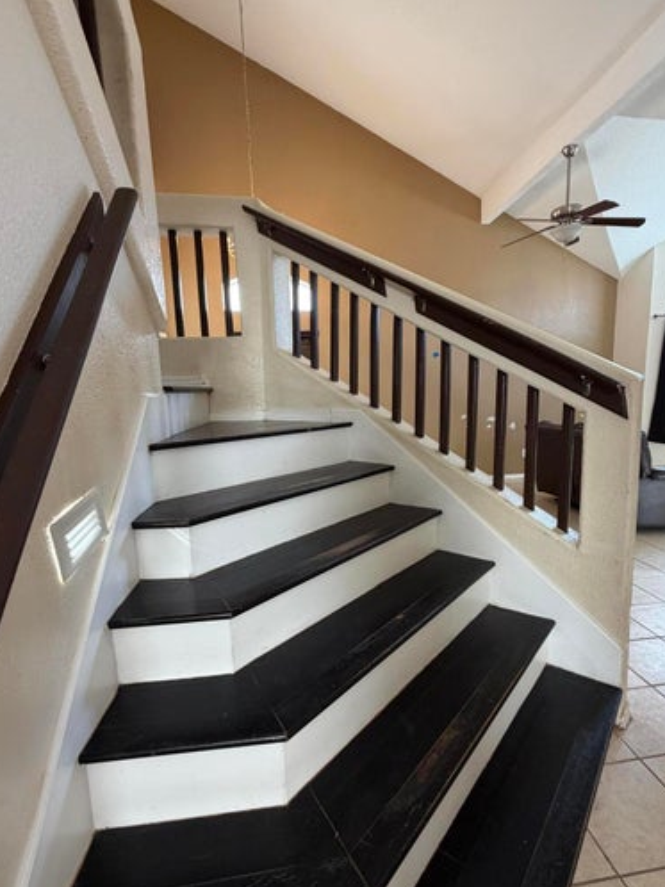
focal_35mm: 18
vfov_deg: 87.7
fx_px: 461
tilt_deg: -9.0
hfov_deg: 71.4
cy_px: 470
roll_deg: +2.1
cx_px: 360
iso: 320
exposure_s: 1/120
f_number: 2.2
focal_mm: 2.22
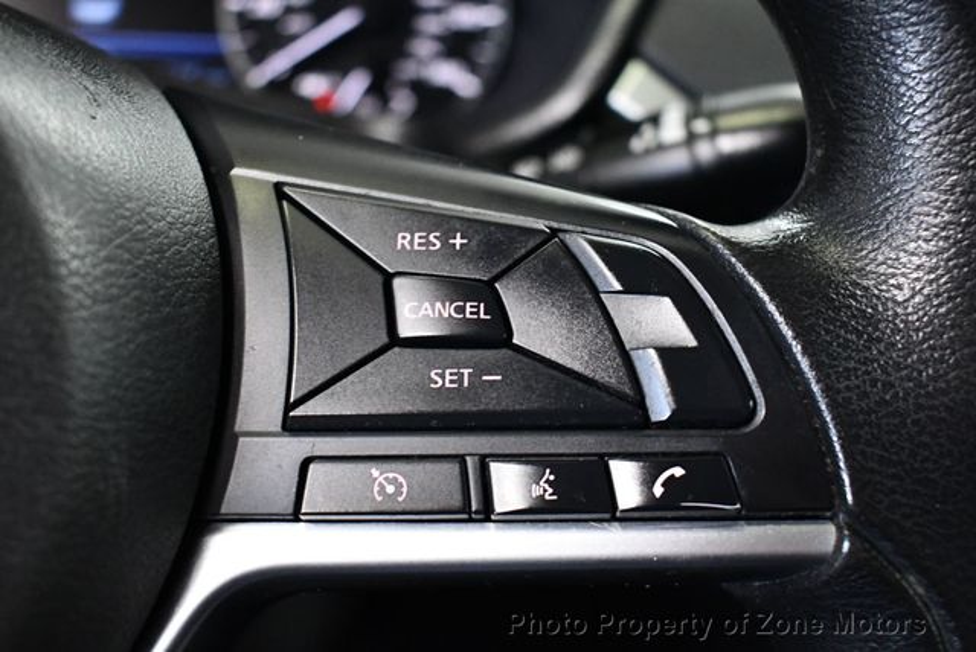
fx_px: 1085
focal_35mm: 40
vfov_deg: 33.5
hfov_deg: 48.4
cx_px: 488
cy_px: 326
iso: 3600
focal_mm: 20
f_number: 3.8
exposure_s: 1/60
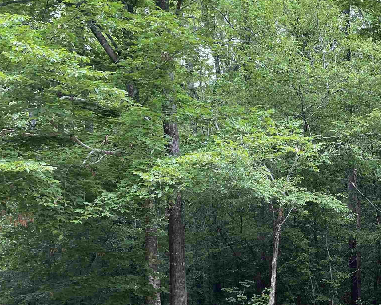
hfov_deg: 34.0
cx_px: 365
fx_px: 575
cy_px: 280
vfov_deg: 28.4
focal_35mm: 51
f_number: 1.6
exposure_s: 1/121
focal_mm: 4.2
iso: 50
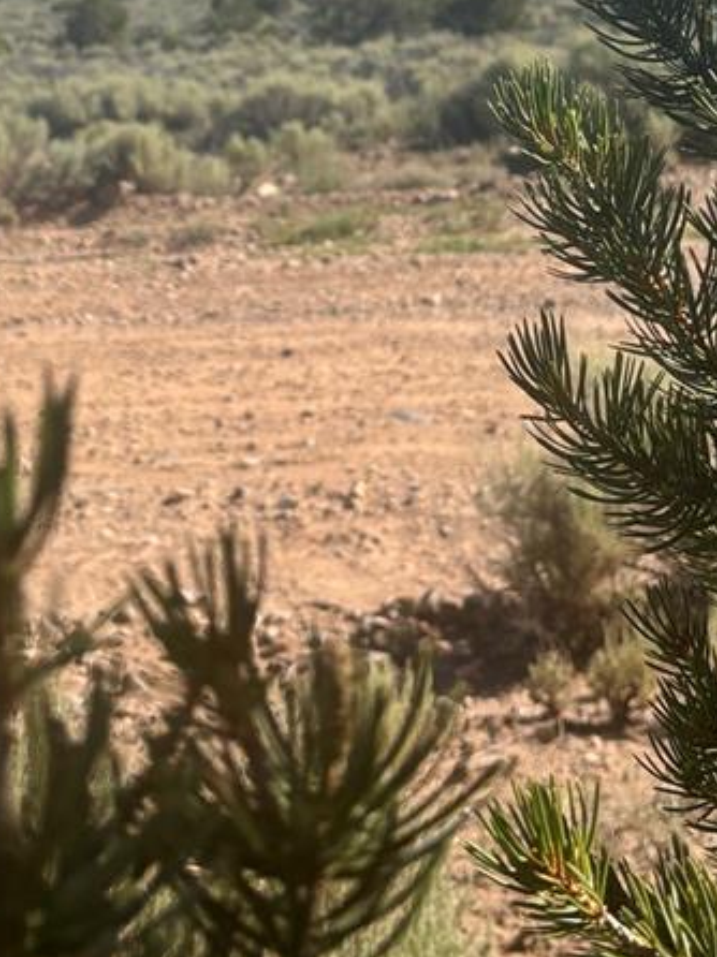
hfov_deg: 21.0
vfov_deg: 26.5
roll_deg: -0.4
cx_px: 286
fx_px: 1935
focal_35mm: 70
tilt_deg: -2.5
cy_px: 32
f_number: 1.6
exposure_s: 1/4255
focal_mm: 5.96
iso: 50
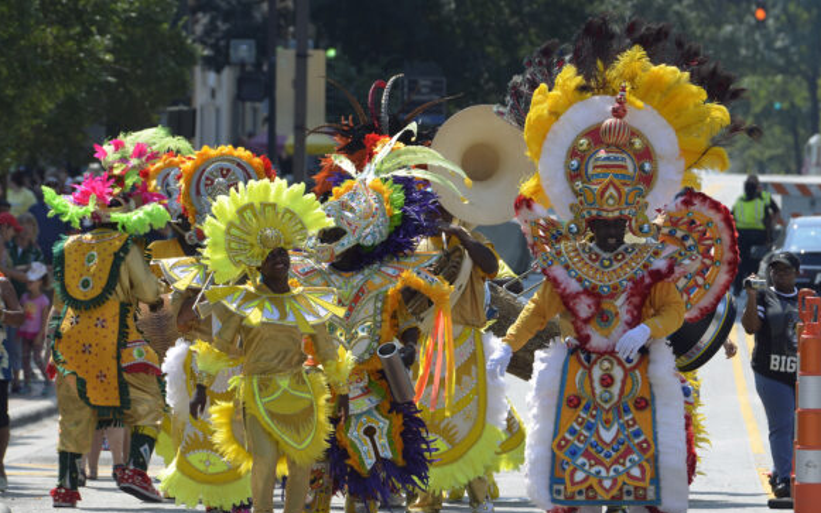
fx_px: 7070
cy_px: 260
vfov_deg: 4.2
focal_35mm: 316
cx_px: 410
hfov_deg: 6.6
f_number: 7.1
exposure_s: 1/500
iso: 200
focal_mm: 200
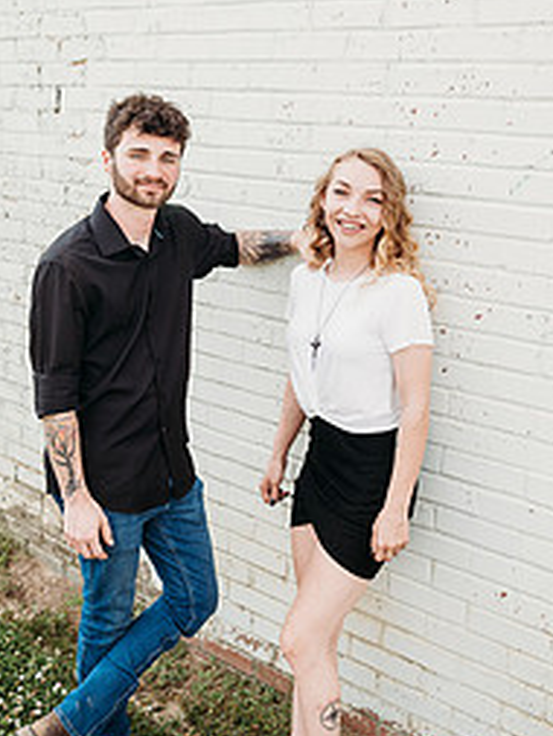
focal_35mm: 41
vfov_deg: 45.6
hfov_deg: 35.2
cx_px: 268
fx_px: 873
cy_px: 314
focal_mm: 24
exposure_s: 1/640
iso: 100
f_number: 2.8
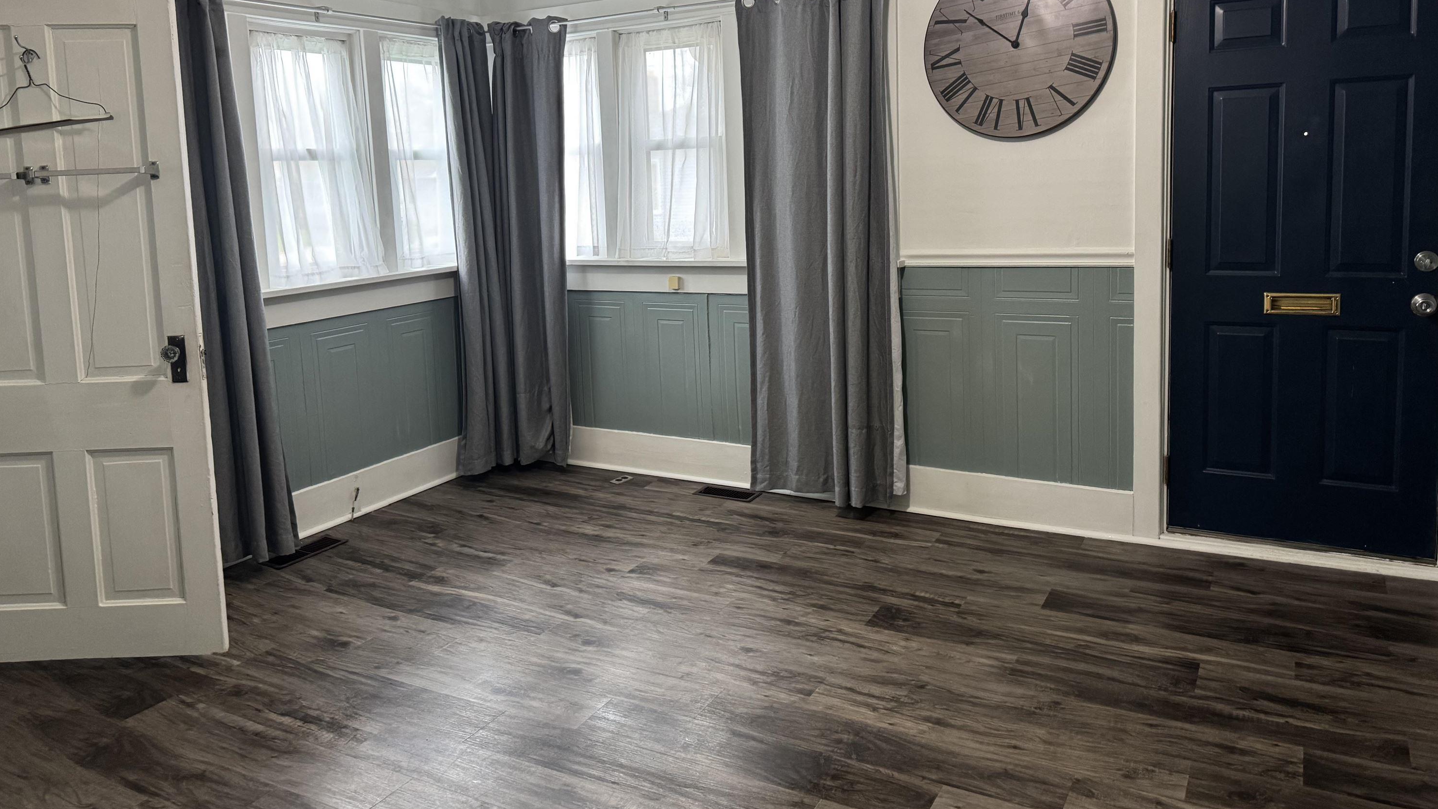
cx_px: 701
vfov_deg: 42.4
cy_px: 282
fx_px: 1029
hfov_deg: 69.9
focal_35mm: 27
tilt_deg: -6.1
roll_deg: +2.2
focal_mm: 6.76
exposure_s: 1/60
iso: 400
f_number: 1.78
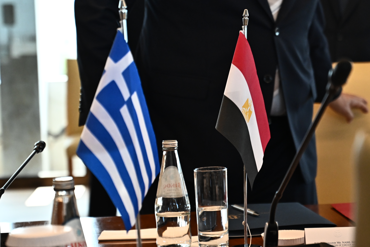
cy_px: 124
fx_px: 966
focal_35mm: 94
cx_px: 185
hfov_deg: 21.7
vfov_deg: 14.6
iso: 2500
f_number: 4
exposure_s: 1/500
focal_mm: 63
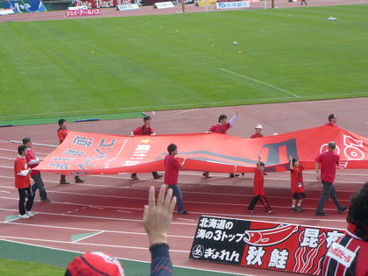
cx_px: 184
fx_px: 1265
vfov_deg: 12.5
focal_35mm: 119
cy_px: 138
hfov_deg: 16.6
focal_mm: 19.9
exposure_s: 1/640
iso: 100
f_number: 3.6
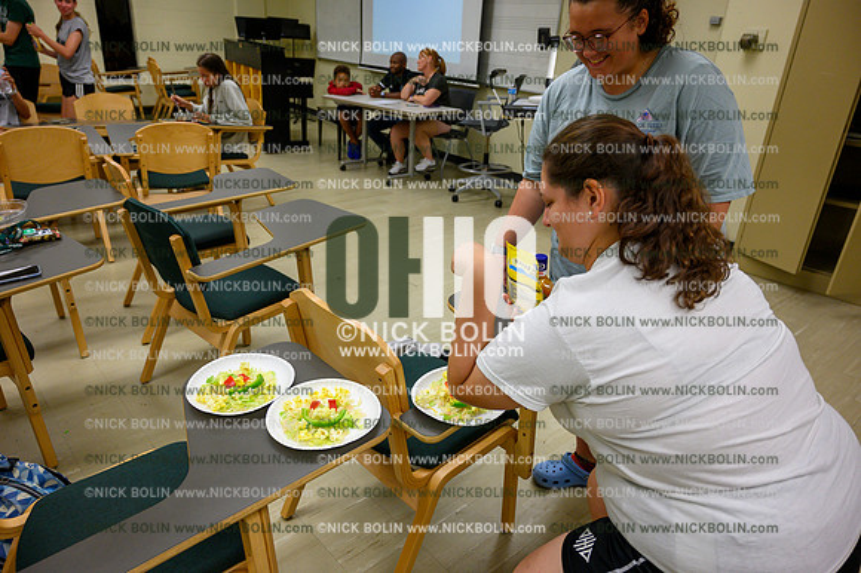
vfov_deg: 50.4
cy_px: 286
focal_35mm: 26
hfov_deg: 70.5
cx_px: 430
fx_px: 610
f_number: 4.5
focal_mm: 25.5
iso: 1600
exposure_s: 1/250
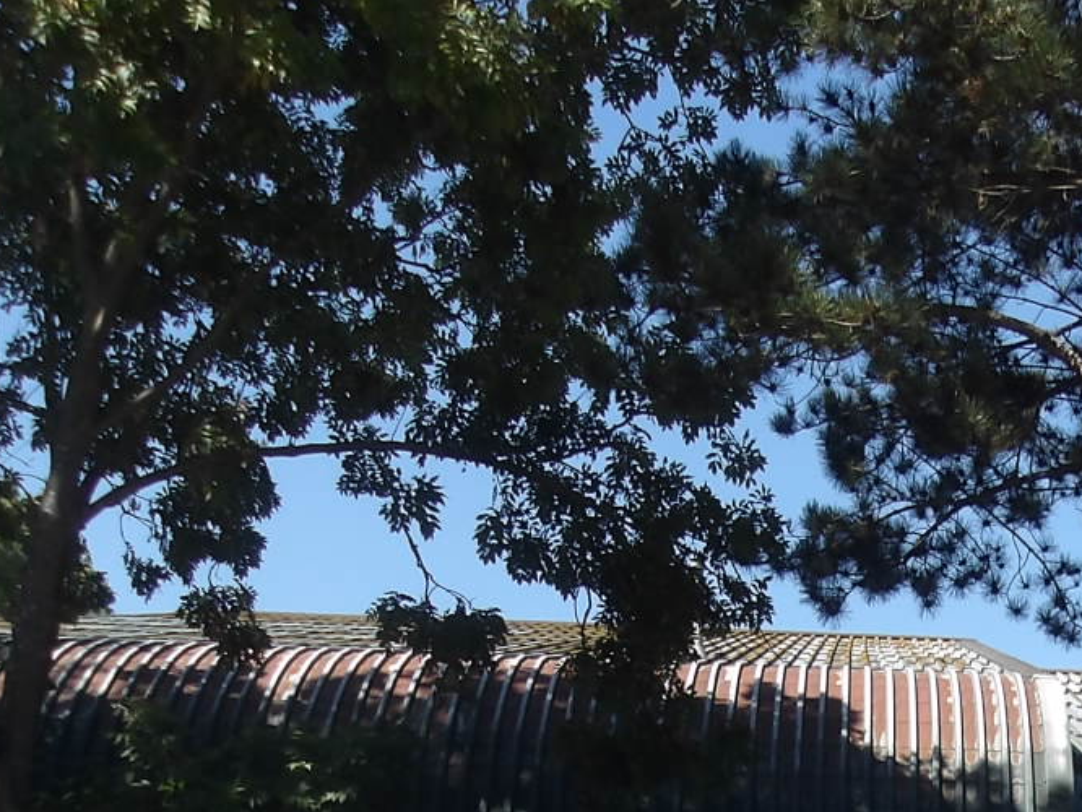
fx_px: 2595
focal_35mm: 83
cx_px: 1046
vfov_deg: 16.2
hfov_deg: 22.7
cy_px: 1220
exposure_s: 1/746
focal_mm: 4.9
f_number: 3
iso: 100
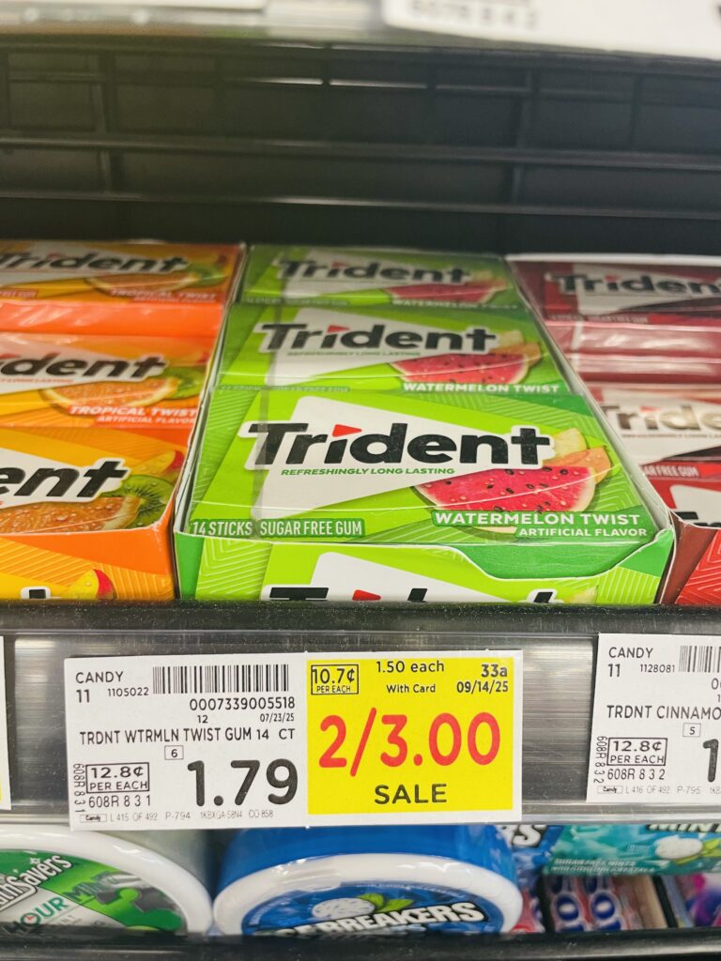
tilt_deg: -29.8
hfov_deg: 53.1
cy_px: 480
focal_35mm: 26
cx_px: 360
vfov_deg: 67.3
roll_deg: -0.9
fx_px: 722
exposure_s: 1/44
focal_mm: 4.2
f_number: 1.6
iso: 100
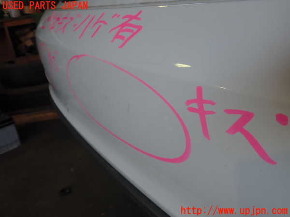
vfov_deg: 46.8
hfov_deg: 60.0
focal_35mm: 30
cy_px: 108
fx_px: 251
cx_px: 145
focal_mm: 5.4
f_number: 2.3
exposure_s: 1/60
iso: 100
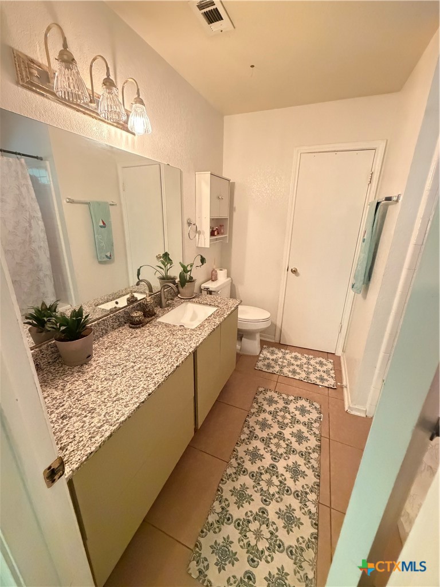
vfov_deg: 102.1
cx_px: 220
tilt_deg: -18.6
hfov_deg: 85.7
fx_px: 237
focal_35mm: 14
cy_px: 294
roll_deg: -1.5
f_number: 2.2
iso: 1250
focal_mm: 2.22
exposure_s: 1/40
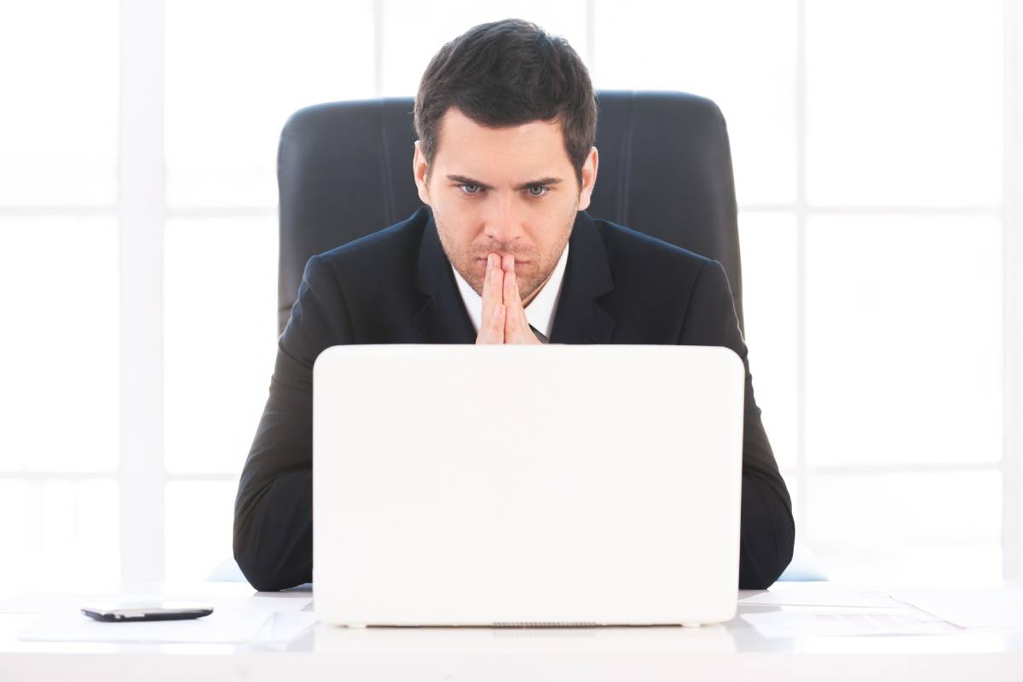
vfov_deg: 11.8
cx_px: 512
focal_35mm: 116
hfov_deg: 17.6
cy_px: 341
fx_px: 3296
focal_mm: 116
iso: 200
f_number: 4
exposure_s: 1/100
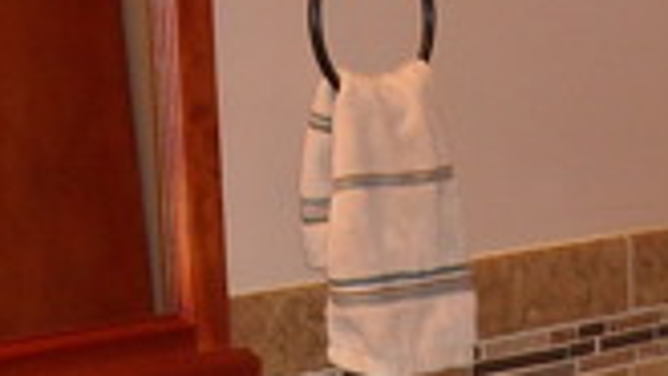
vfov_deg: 7.8
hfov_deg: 14.5
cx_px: 433
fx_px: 2623
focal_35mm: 148
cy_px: 817
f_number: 2.8
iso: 200
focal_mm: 5.7
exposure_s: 1/60
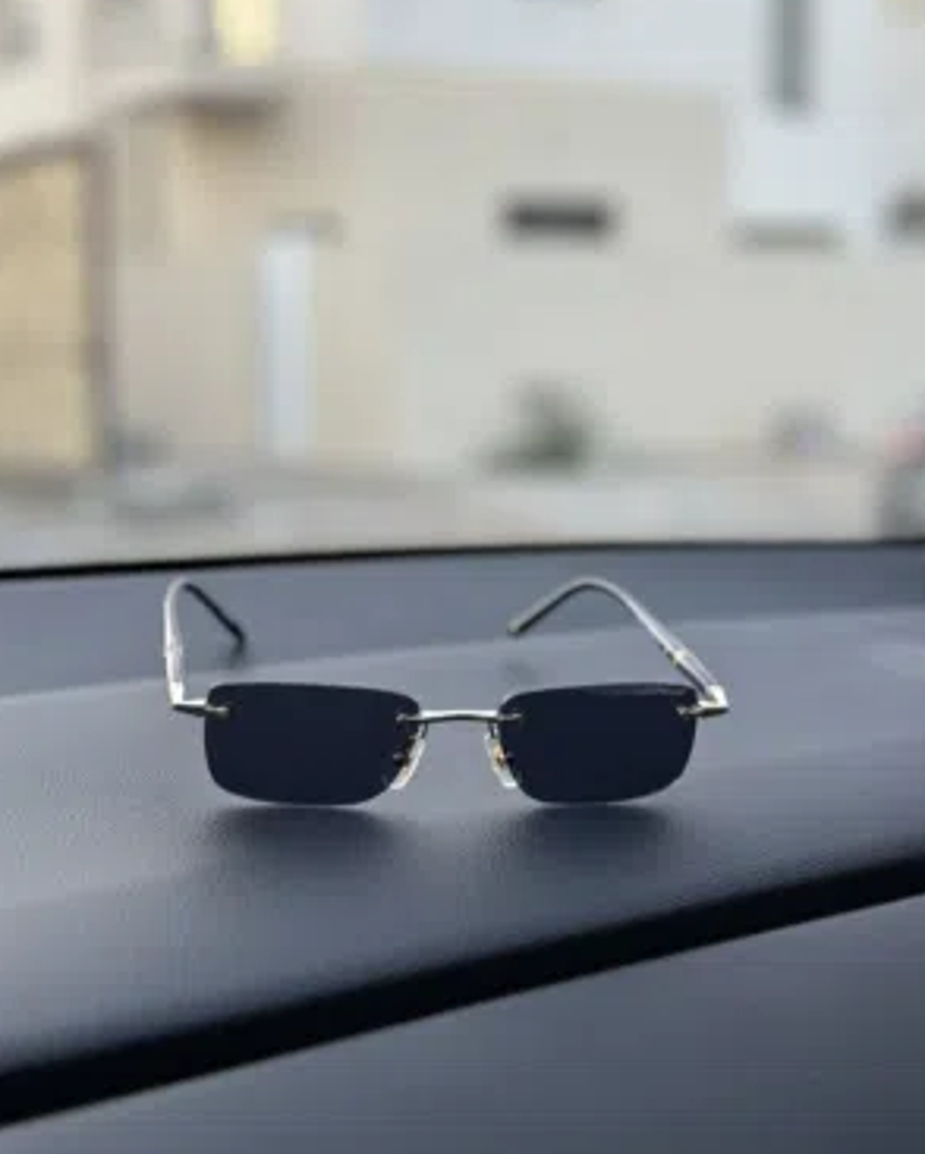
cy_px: 531
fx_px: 1744
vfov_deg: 36.6
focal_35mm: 51
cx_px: 462
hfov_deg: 29.7
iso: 80
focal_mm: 6.86
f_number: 1.78
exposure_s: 1/235
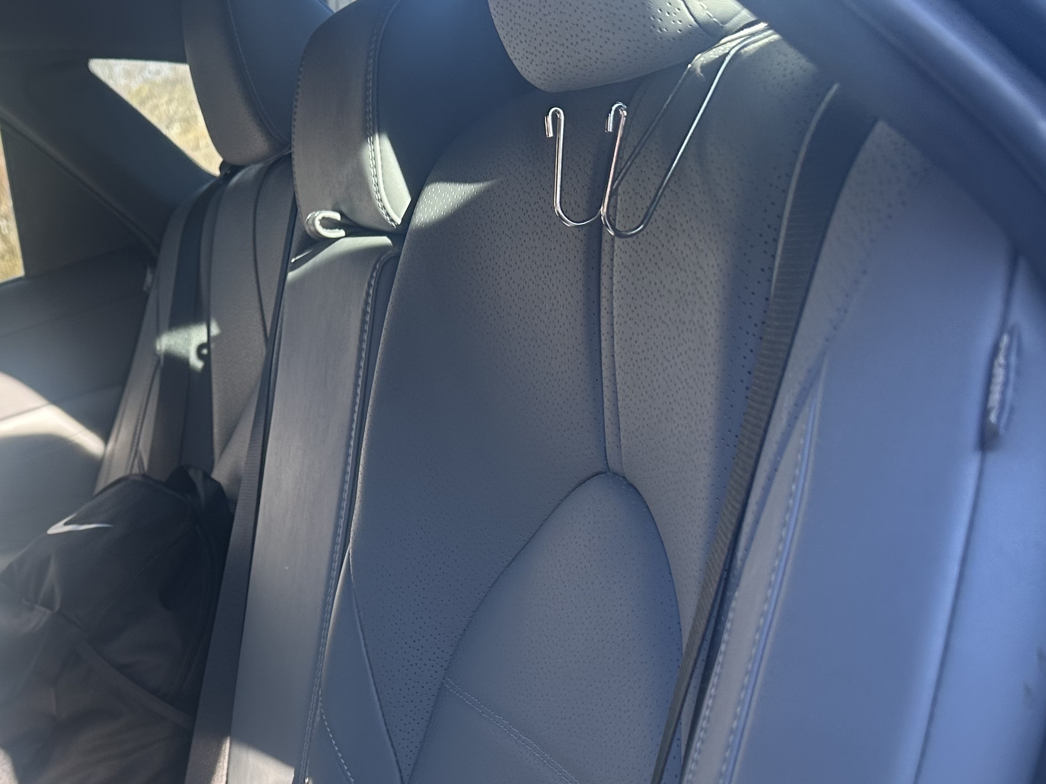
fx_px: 1420
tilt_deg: -20.8
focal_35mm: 47
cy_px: 699
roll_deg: +10.3
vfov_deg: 29.6
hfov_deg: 39.4
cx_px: 272
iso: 80
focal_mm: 6.86
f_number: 1.78
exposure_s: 1/245
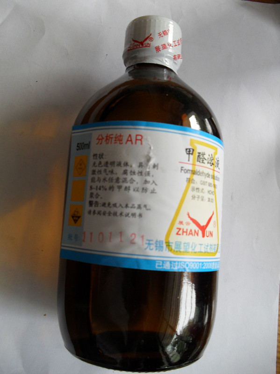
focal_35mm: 35
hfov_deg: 40.7
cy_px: 187
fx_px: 378
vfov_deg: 52.7
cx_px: 140
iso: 100
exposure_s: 1/60
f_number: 3.2
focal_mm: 6.3
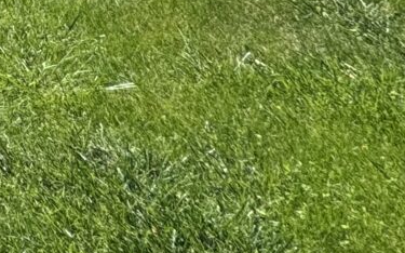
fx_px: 838
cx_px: -579
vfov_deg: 12.0
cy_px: -427
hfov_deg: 14.9
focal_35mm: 76
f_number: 2.2
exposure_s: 1/1034
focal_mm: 2.22
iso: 50
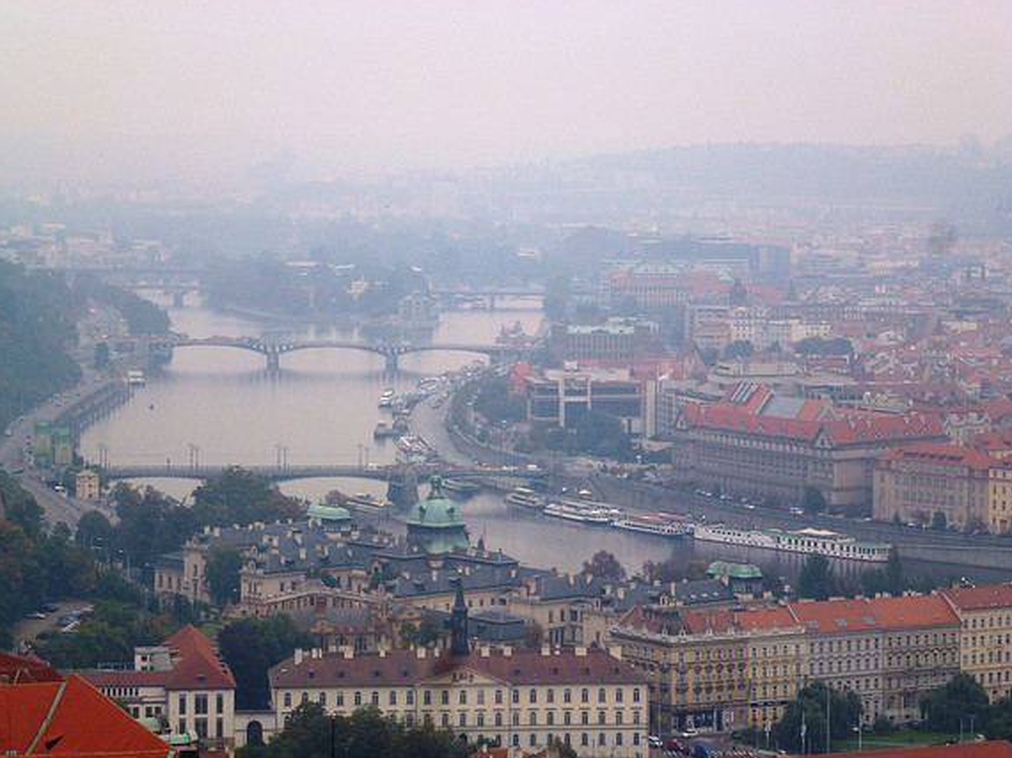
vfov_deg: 12.9
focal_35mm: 115
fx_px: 3361
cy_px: 381
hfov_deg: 17.1
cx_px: 510
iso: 100
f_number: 5.1
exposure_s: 1/250
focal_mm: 20.2
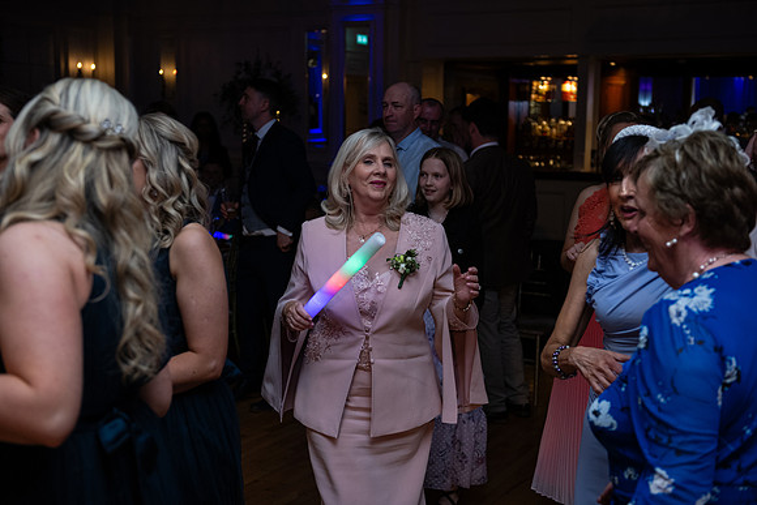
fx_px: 1010
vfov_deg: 28.1
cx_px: 378
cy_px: 252
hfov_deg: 41.1
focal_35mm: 48
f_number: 3.5
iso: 800
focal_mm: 48
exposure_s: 1/160
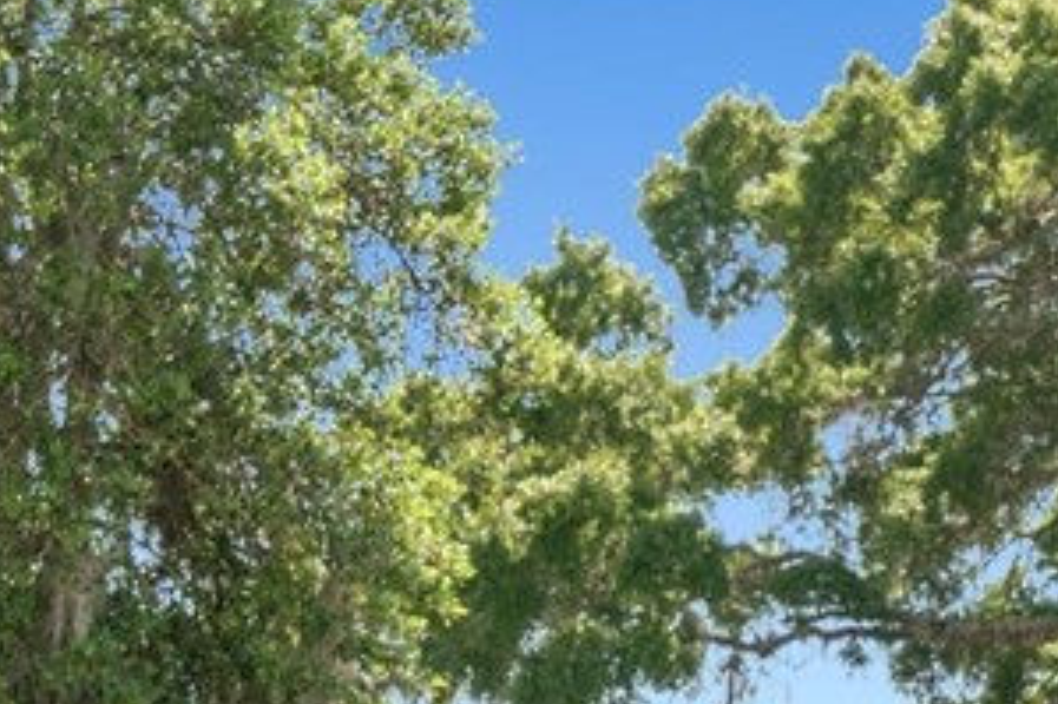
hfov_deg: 15.7
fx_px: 3730
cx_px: 1200
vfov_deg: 10.2
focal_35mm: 127
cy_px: 1251
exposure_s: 1/1600
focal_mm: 35
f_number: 8
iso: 400
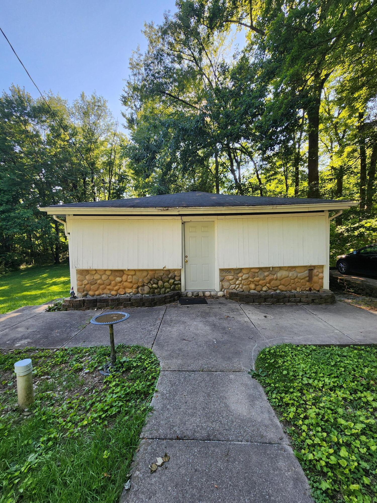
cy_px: 252
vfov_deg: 106.2
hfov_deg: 89.9
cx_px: 188
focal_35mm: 13
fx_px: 189
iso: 50
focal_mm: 2.2
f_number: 2.2
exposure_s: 1/220
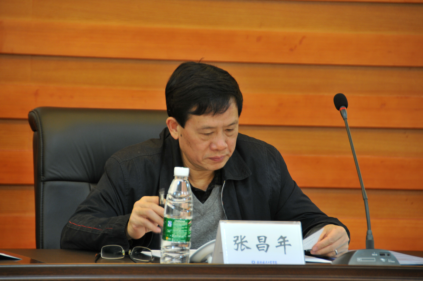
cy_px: 140
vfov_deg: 5.4
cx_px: 212
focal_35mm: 255
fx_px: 2993
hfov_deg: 8.1
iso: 400
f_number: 5.6
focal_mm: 170
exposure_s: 1/8
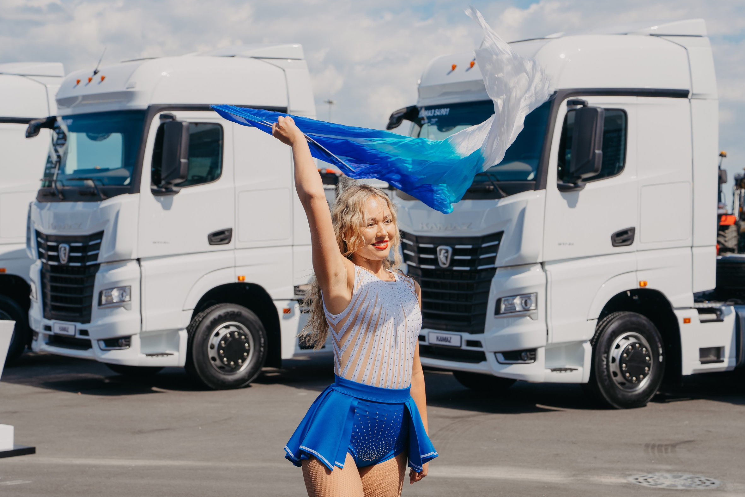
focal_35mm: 76
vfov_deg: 17.9
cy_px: 265
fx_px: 1573
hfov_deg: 26.7
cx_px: 369
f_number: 6.3
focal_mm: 70
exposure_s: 1/400
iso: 100
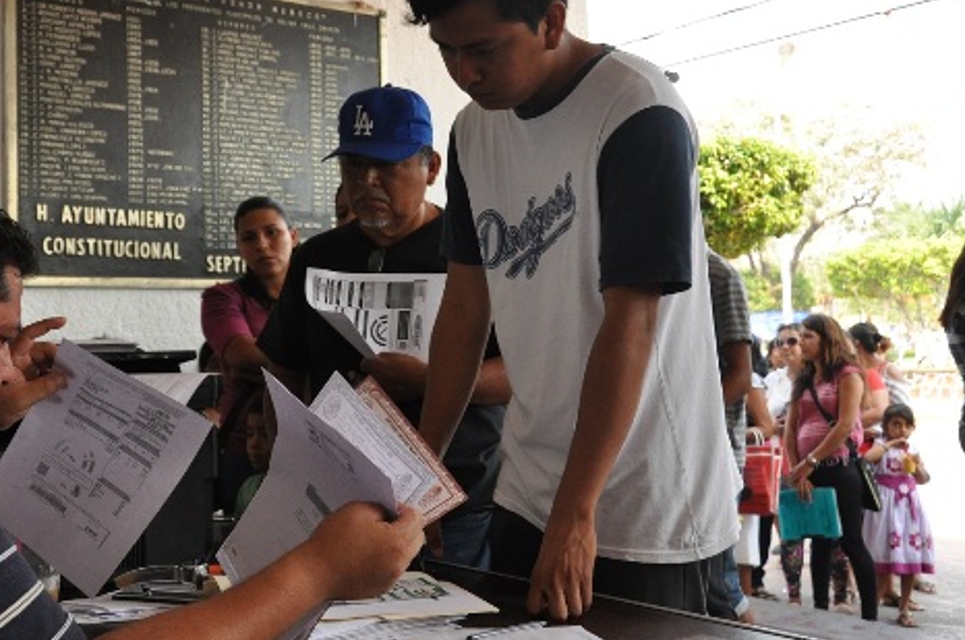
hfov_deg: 41.4
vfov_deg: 28.2
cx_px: 439
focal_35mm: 48
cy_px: 279
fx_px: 1275
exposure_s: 1/640
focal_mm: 25
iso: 1250
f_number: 6.3
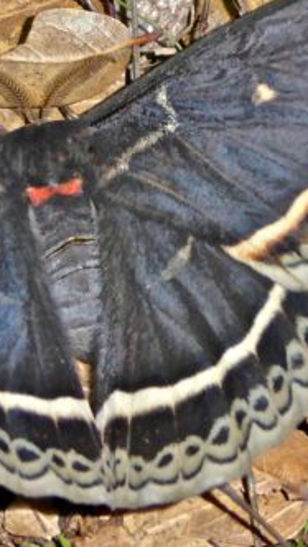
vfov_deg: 7.4
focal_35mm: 292
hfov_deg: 4.2
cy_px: 177
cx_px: 119
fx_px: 4235
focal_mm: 20.6
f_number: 5.1
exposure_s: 1/60
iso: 400
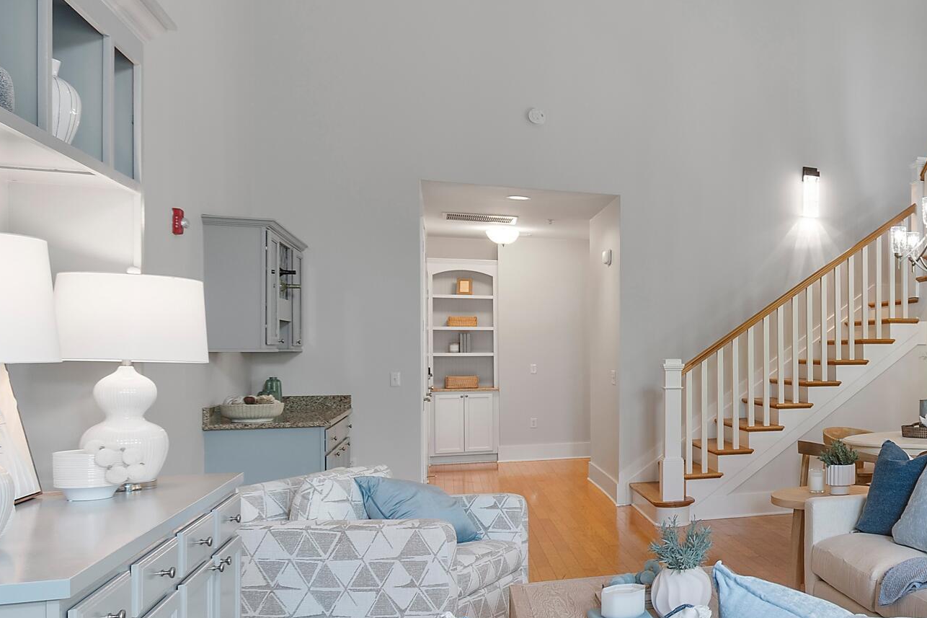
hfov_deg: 44.9
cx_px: 956
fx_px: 901
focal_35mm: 35
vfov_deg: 37.6
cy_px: 386
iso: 100
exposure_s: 1/3
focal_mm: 10
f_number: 4.5
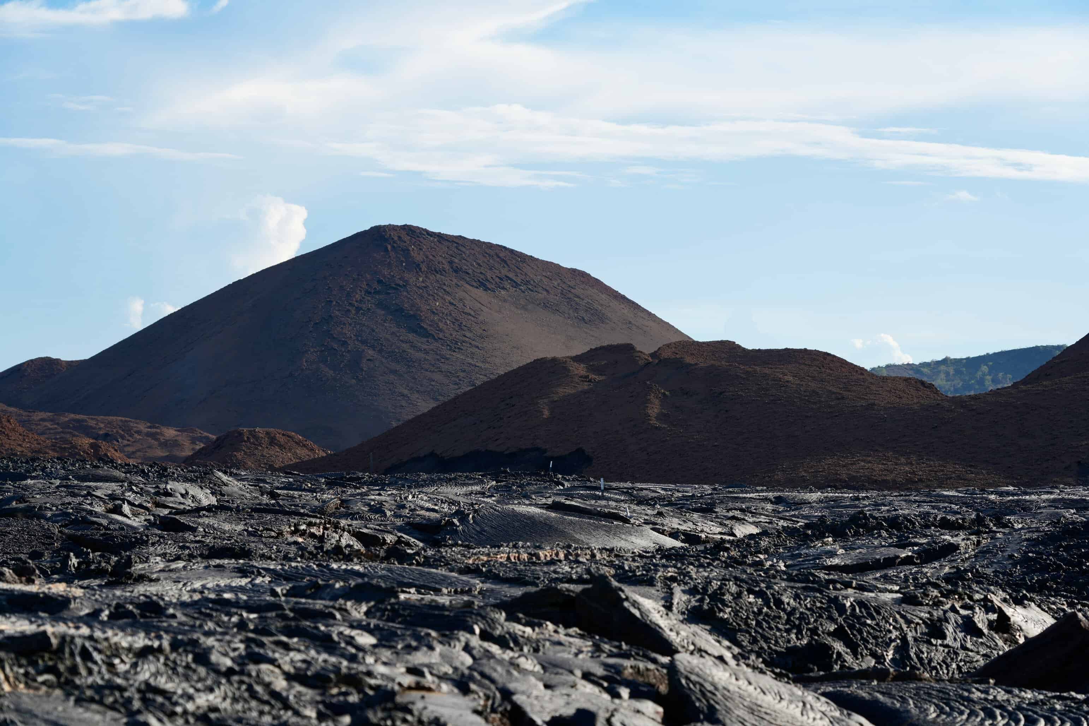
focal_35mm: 90
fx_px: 2722
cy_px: 363
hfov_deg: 22.6
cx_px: 544
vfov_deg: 15.2
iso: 100
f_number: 7.1
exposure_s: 1/250
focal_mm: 90
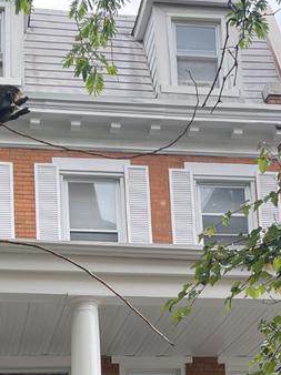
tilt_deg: +9.1
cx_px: 94
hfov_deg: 18.4
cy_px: 454
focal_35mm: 80
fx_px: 867
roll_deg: +0.1
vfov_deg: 22.5
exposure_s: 1/831
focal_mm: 5.1
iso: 32
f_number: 1.6
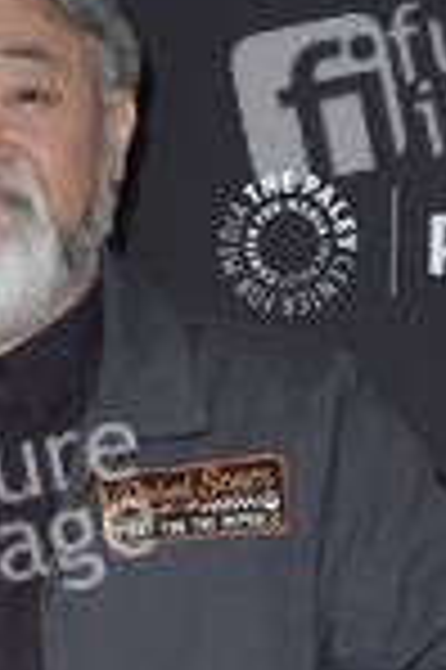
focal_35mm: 94
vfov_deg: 20.6
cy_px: 755
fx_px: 1751
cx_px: 56
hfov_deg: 14.4
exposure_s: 1/200
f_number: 6.3
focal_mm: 35
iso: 320
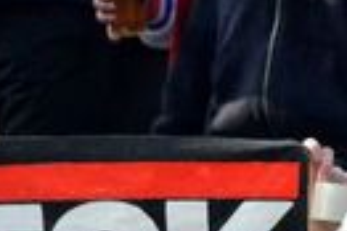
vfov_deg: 1.0
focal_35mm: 1306
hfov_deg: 1.6
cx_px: 130
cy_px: 311
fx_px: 12573
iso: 5000
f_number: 11
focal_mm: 200
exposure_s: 1/3200
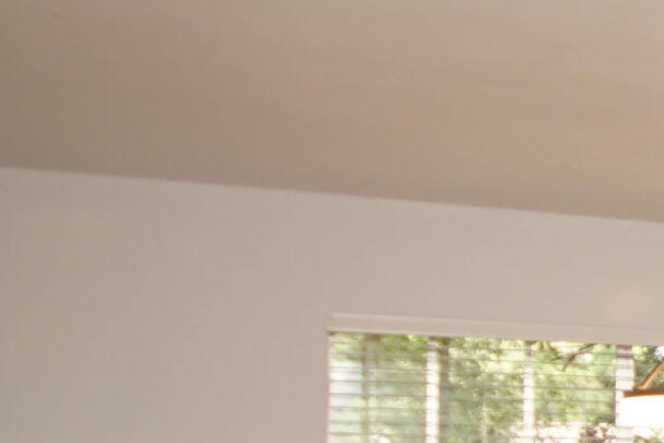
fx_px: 1642
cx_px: 1543
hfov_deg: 15.1
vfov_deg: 15.0
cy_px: 484
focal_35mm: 89
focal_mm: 12
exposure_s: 1/60
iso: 320
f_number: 4.5
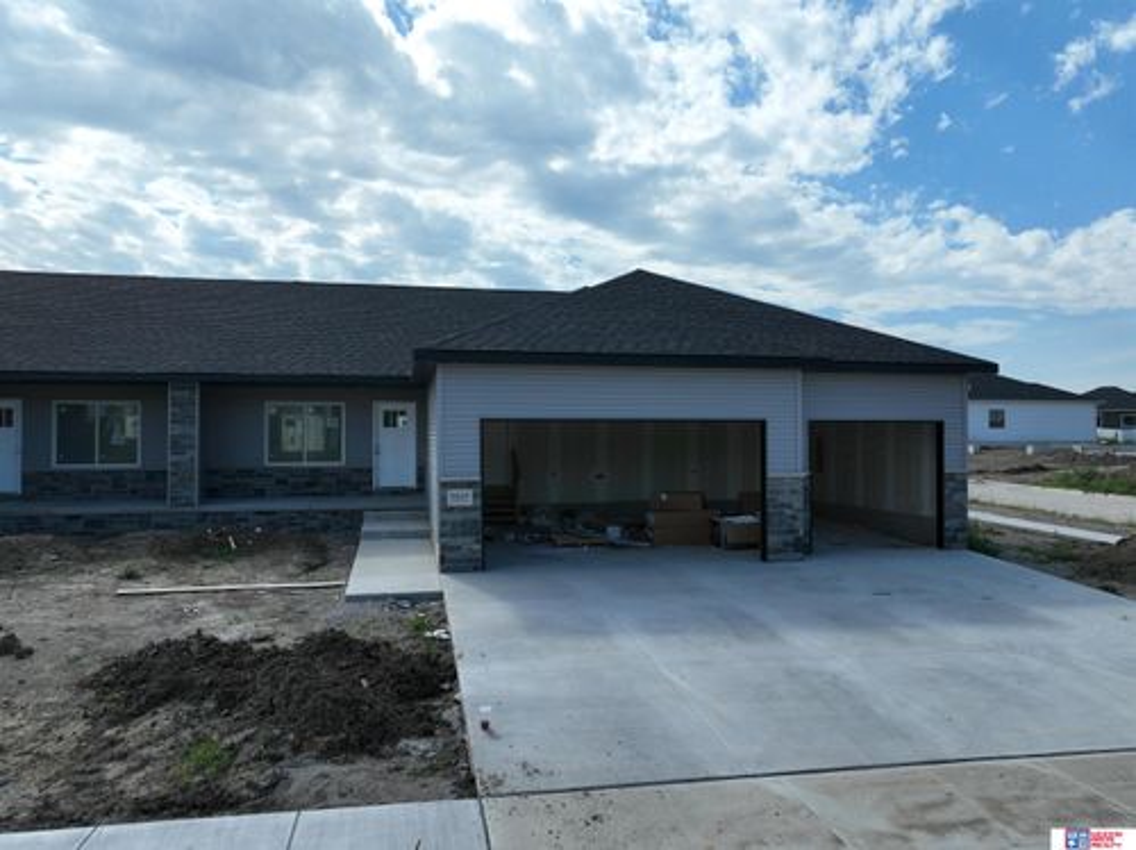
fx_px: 787
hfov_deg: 71.6
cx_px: 568
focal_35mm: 24
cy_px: 425
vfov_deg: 56.7
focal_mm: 12.29
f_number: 2.8
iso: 200
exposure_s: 1/3200
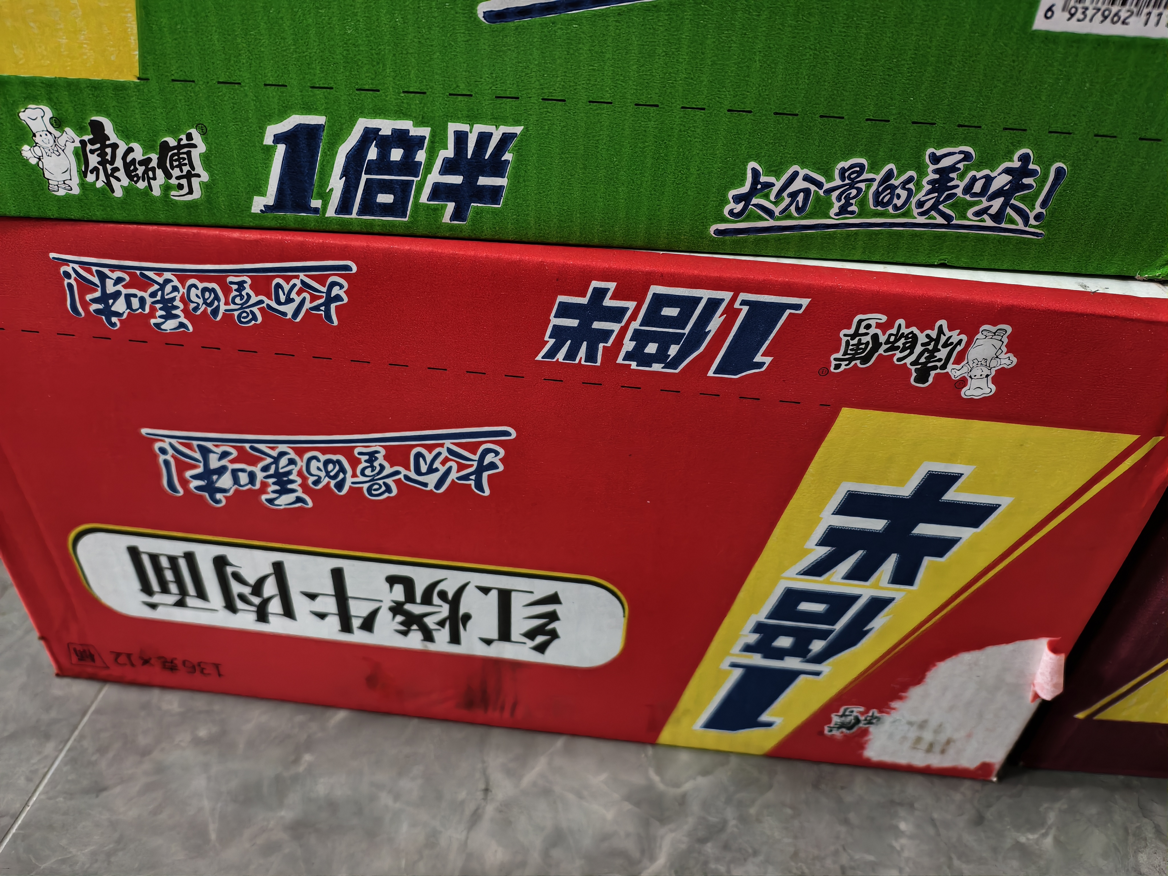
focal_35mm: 23
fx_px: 776
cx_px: 584
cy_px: 438
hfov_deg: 73.9
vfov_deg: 58.9
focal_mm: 6.54
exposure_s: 1/33.3
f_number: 1.57
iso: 2530
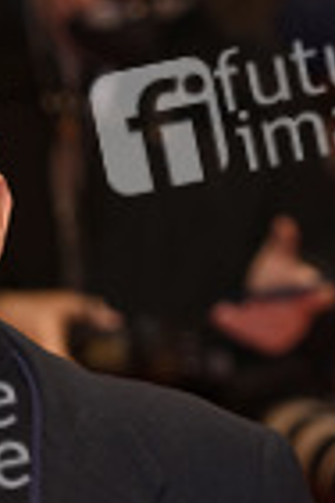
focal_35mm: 384
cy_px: 646
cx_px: -50
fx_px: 5360
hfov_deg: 3.6
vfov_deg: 5.3
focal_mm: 135
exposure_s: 1/400
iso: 800
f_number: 3.5
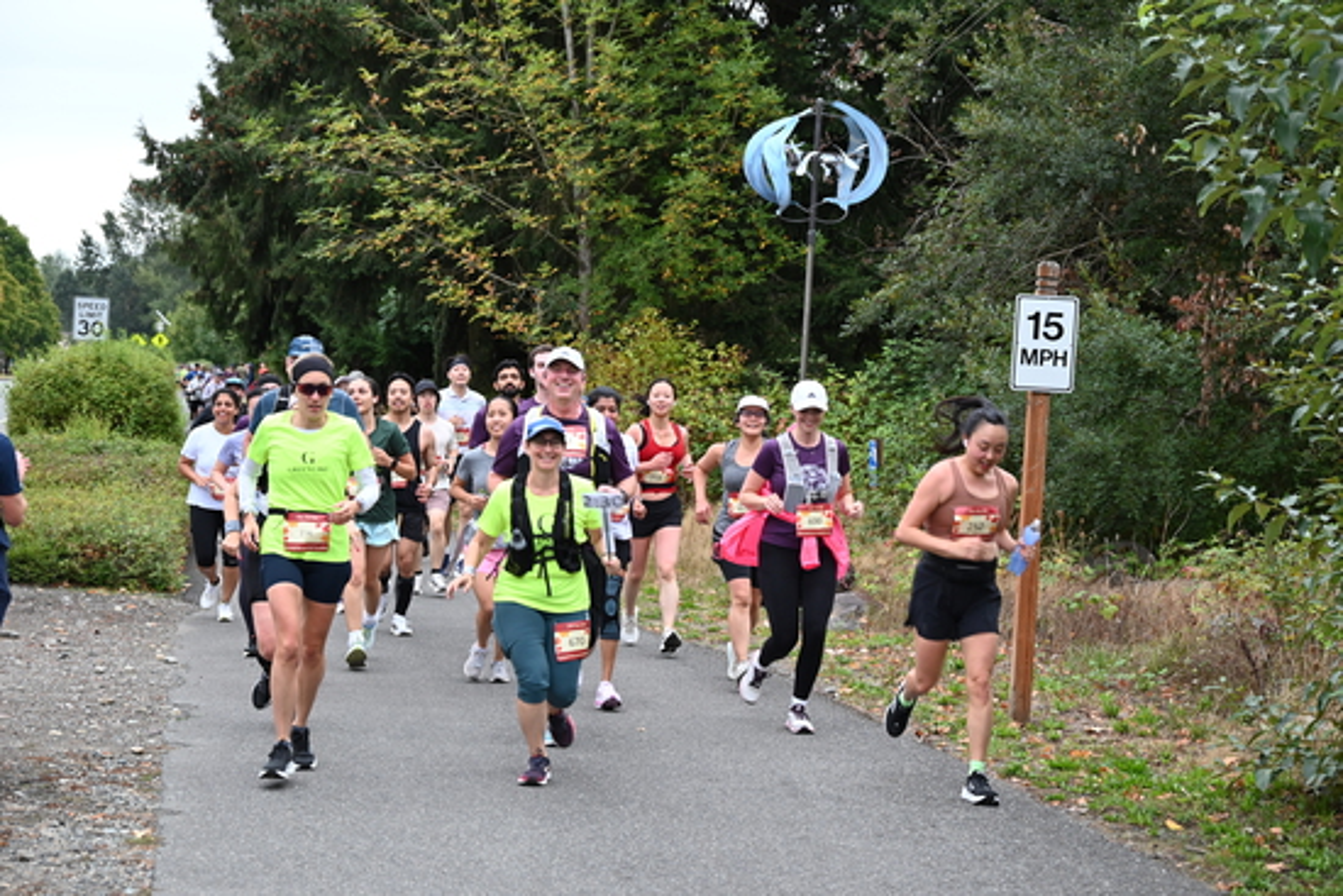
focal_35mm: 70
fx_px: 2612
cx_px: 672
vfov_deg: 19.5
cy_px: 448
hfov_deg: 28.8
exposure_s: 1/125
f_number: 6
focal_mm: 70
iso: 720
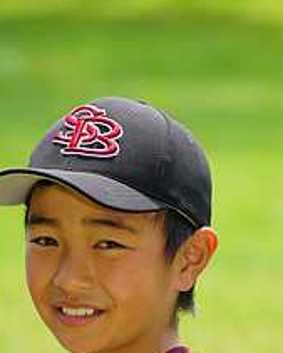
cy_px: 447
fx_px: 7397
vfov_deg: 2.7
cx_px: 7
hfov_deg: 2.2
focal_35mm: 707
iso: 200
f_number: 8
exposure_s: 1/160
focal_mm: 274
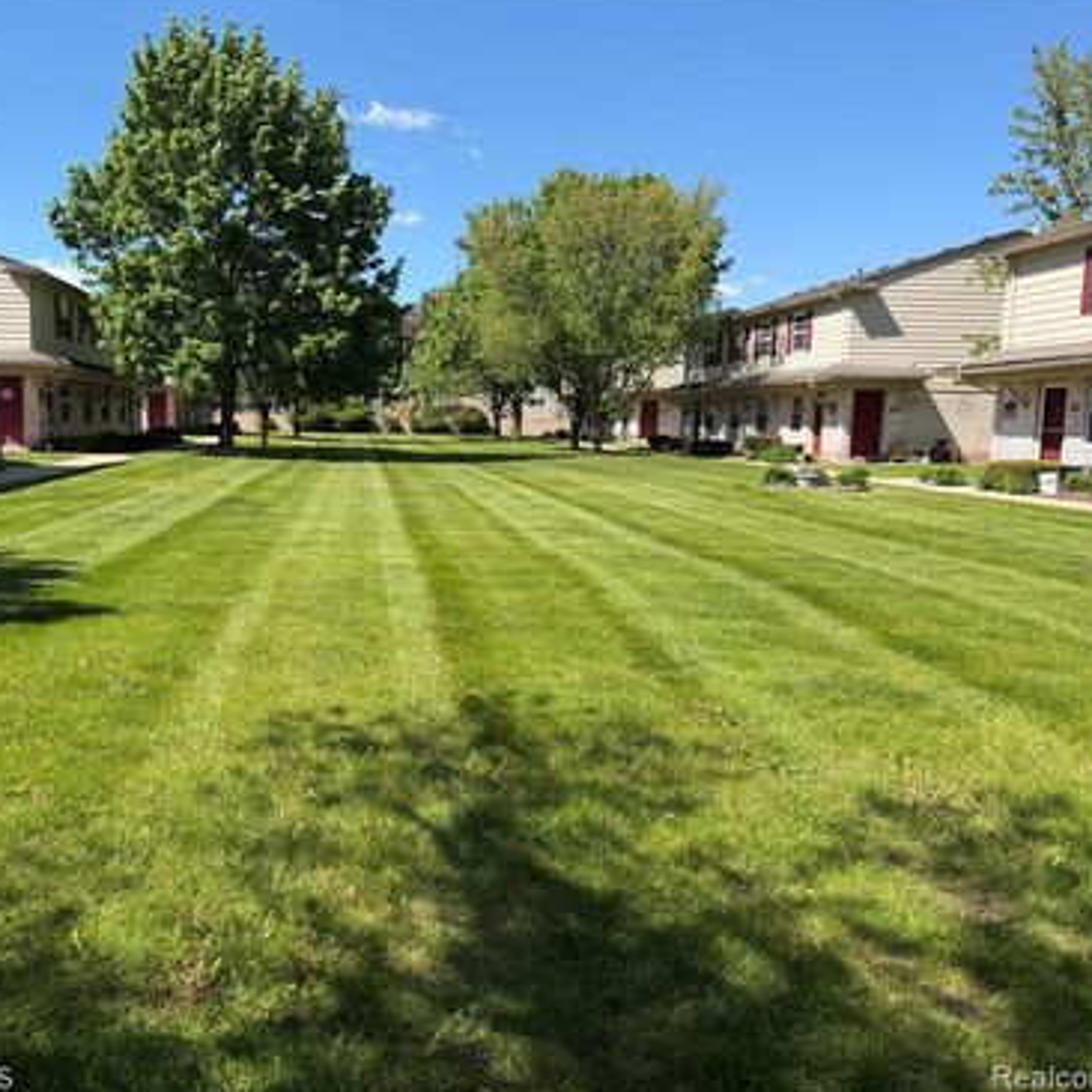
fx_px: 1035
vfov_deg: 55.6
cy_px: 542
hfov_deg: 54.8
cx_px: 394
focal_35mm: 29
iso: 80
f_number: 1.78
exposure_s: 1/2907
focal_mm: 6.76
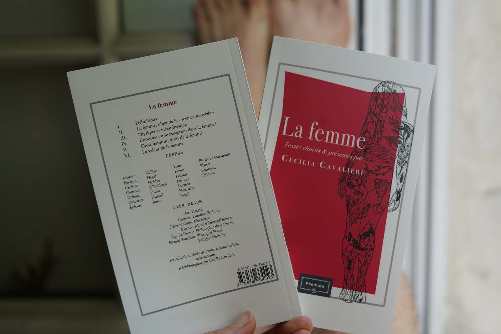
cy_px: 167
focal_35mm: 50
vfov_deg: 27.0
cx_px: 250
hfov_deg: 39.6
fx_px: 696
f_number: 4
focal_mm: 50
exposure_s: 1/160
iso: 320
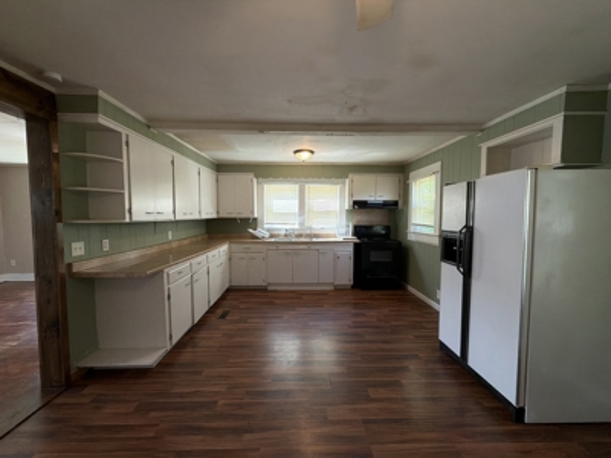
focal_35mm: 14
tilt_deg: -2.7
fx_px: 247
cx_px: 306
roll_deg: -0.1
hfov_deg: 102.1
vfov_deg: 85.7
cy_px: 229
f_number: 2.2
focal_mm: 2.22
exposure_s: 1/121
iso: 125
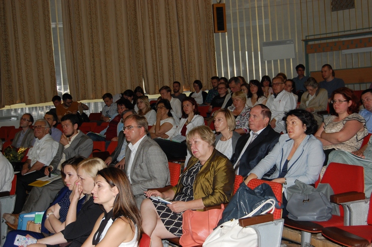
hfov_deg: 35.1
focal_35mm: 57
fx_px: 588
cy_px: 124
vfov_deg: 23.7
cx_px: 186
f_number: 4.8
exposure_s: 1/60
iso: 560
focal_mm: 38
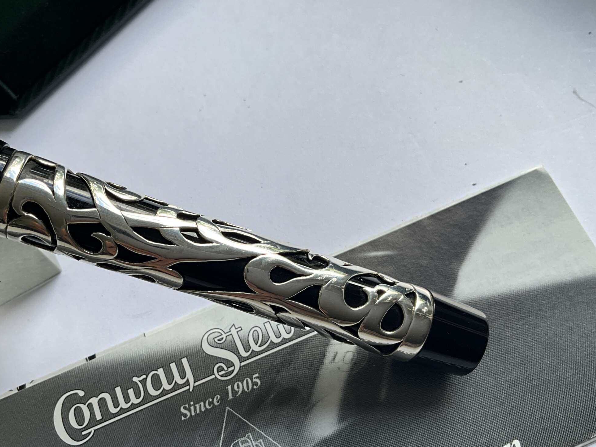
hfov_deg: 48.8
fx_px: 654
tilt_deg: -67.7
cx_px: 256
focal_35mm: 38
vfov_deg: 37.5
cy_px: 271
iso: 20
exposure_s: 1/122
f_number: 1.8
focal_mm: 3
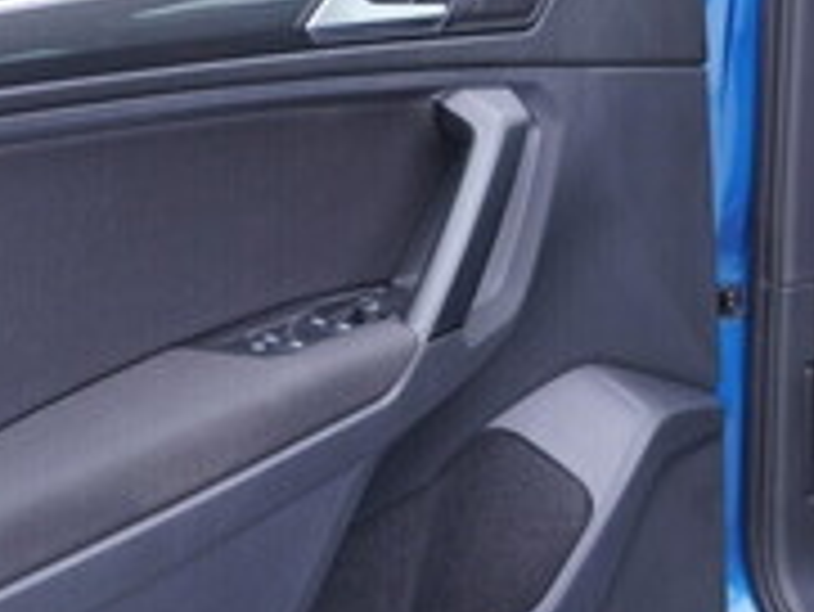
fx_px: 2471
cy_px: 128
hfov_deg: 18.1
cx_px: 854
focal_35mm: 105
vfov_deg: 14.0
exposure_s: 1/40
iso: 250
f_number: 2.8
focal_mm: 24
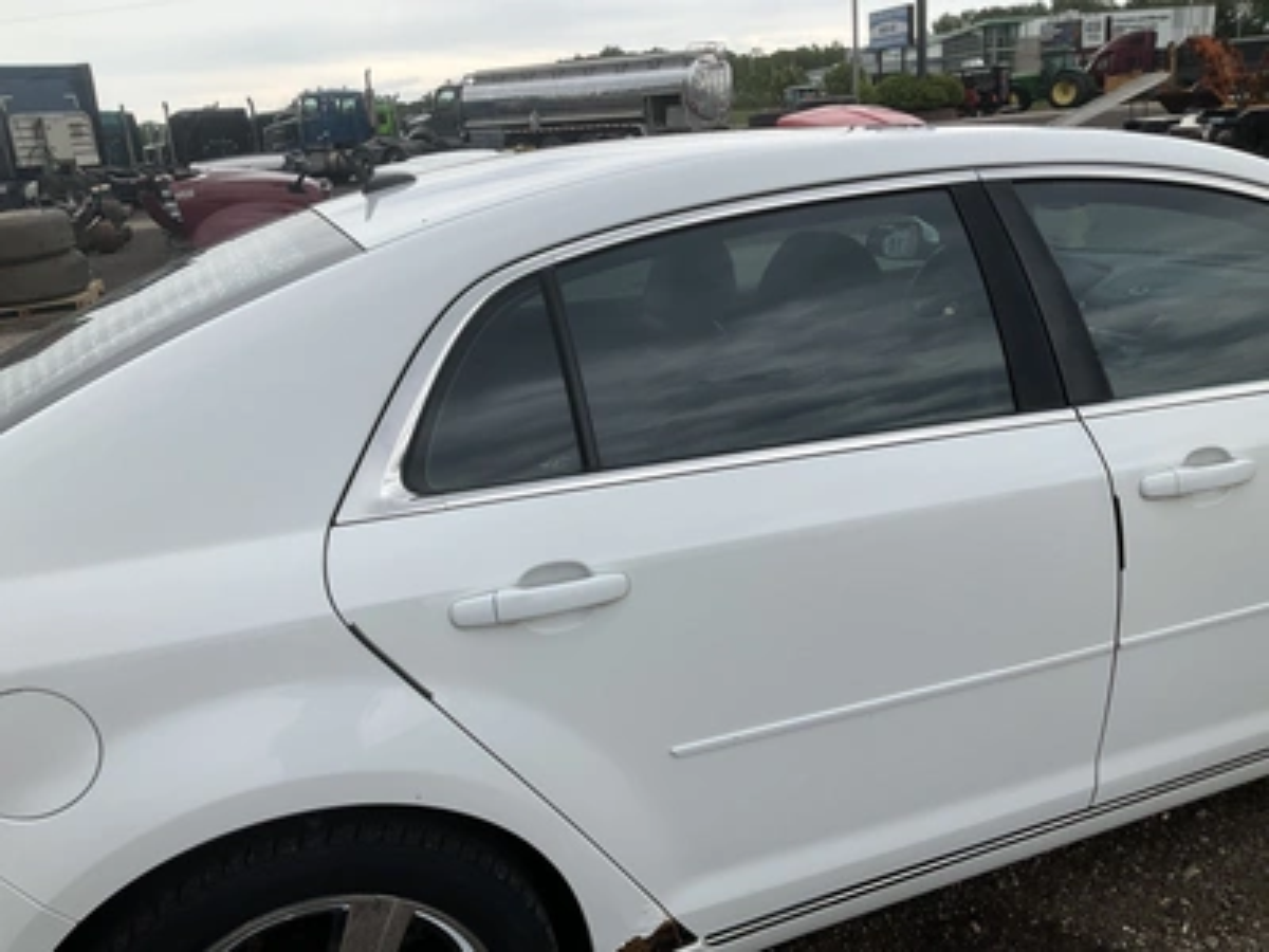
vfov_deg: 48.2
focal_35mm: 29
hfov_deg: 61.7
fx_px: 1063
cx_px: 634
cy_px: 476
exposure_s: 1/1412
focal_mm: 3
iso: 25
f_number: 1.8
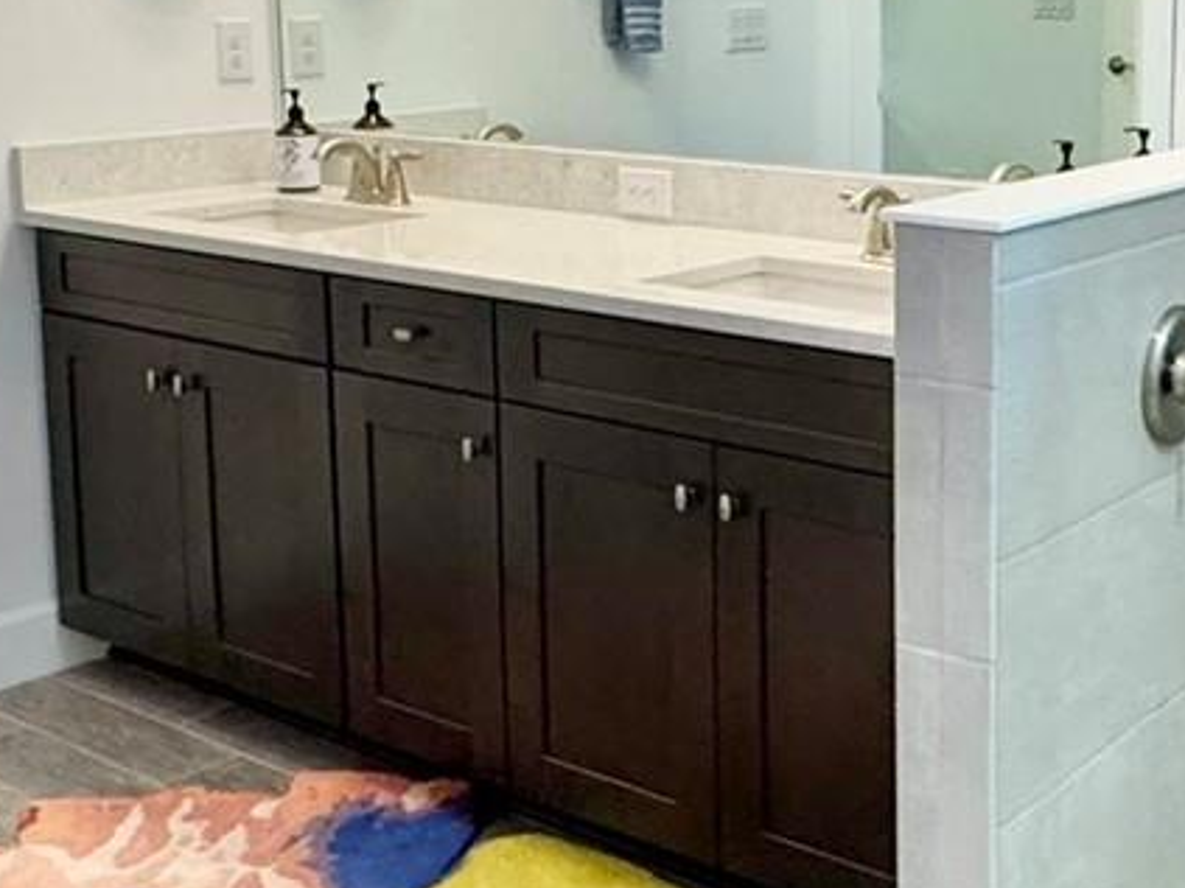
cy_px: 207
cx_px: 899
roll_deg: +0.3
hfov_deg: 35.3
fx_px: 1814
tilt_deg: -7.1
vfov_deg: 27.1
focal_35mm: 53
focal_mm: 2.22
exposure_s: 1/120
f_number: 2.2
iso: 250
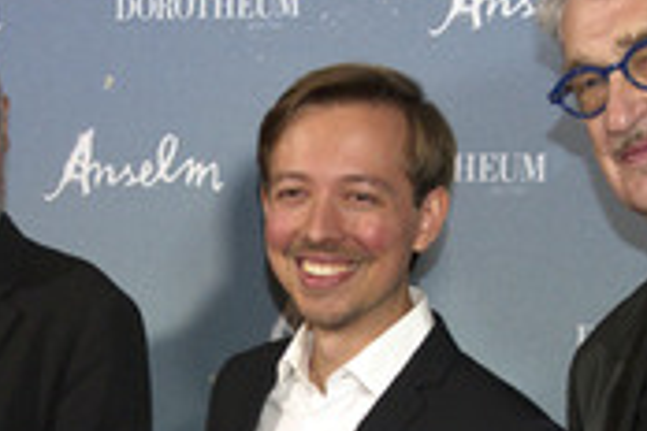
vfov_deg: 9.4
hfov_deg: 14.2
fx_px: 2606
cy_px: 442
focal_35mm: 145
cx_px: 344
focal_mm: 56
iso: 1600
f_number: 5.6
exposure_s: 1/125
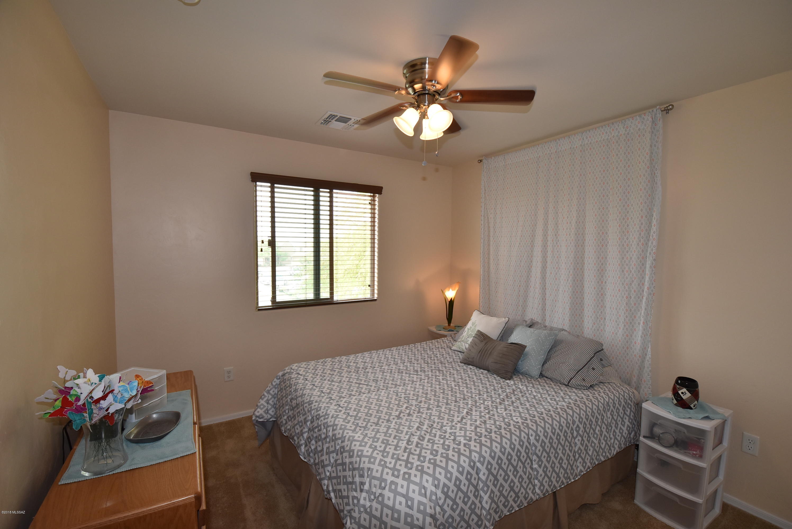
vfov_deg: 77.4
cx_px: 396
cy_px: 264
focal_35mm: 15
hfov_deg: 100.3
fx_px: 330
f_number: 5.6
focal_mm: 10
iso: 500
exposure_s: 1/125
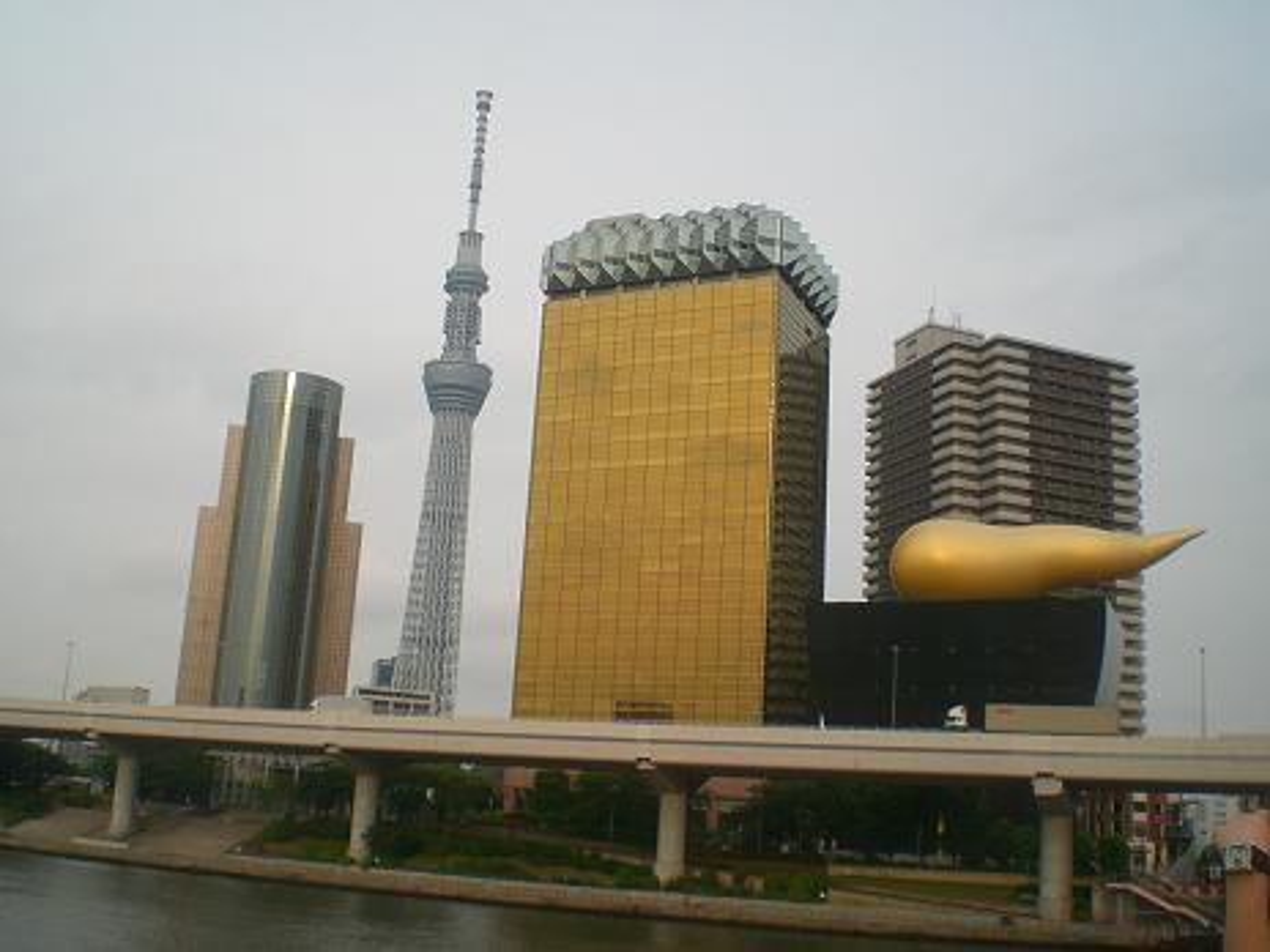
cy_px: 476
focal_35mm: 38
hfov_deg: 49.0
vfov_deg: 37.7
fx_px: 1394
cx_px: 635
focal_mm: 6.3
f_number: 4.4
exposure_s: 1/250
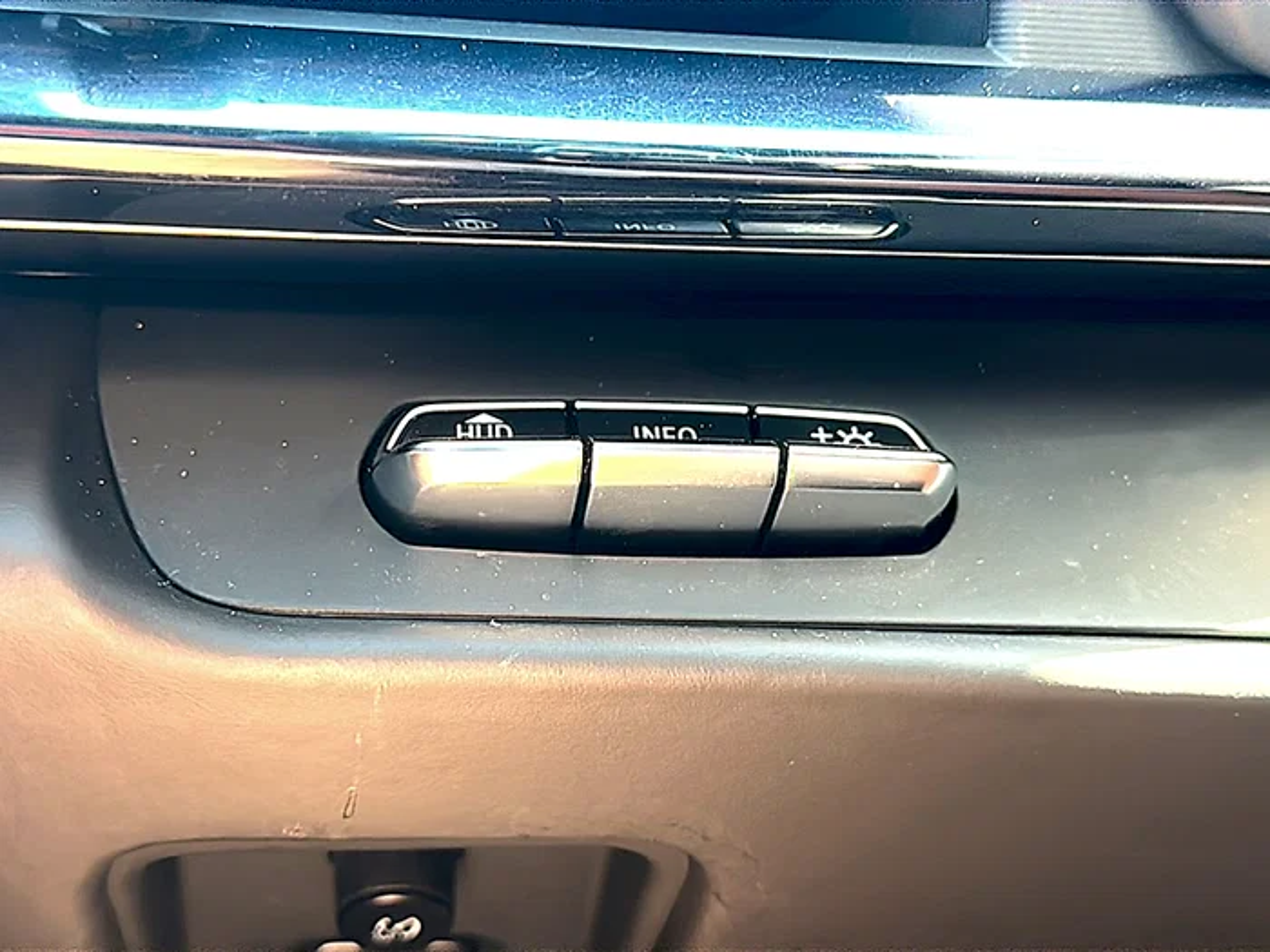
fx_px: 1651
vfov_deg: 32.2
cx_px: 635
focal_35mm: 45
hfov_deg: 42.1
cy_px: 476
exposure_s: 1/40
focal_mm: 6.86
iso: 100
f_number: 1.78
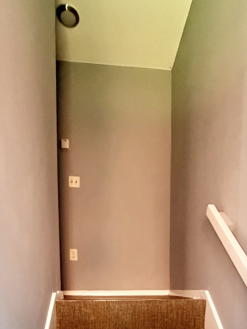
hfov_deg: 49.6
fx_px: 266
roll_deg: +0.6
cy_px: 317
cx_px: 139
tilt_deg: -4.4
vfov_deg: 52.6
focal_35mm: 28
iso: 640
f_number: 2.2
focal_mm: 2.22
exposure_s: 1/60
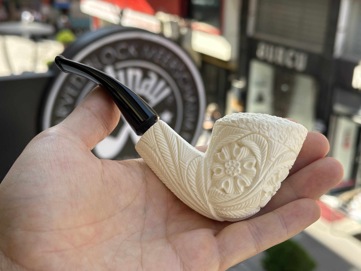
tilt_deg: -19.1
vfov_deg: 30.3
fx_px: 501
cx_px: 180
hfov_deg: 39.7
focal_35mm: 48
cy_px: 136
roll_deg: -2.2
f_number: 1.78
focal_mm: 6.86
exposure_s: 1/756
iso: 64
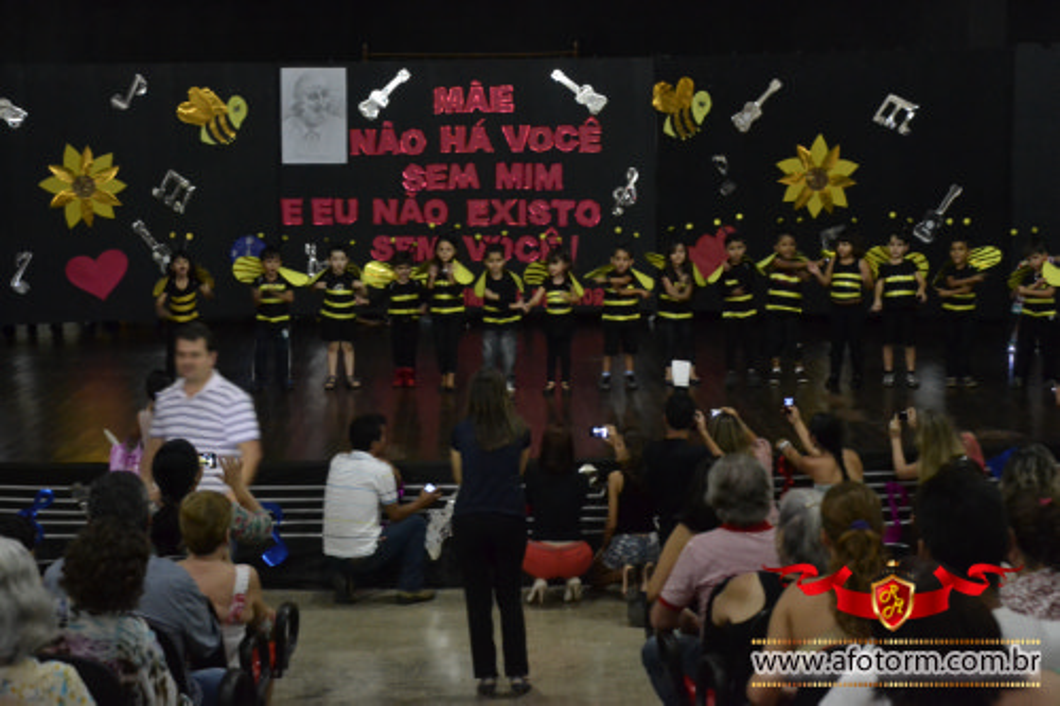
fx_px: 2207
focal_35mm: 75
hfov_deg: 27.0
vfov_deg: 18.2
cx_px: 530
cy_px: 353
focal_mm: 50
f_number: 4.8
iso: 3200
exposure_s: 1/25
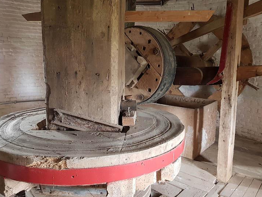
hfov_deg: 61.6
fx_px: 220
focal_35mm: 29
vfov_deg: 48.2
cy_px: 101
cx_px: 126
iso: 200
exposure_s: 1/13
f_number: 1.7
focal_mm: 4.3
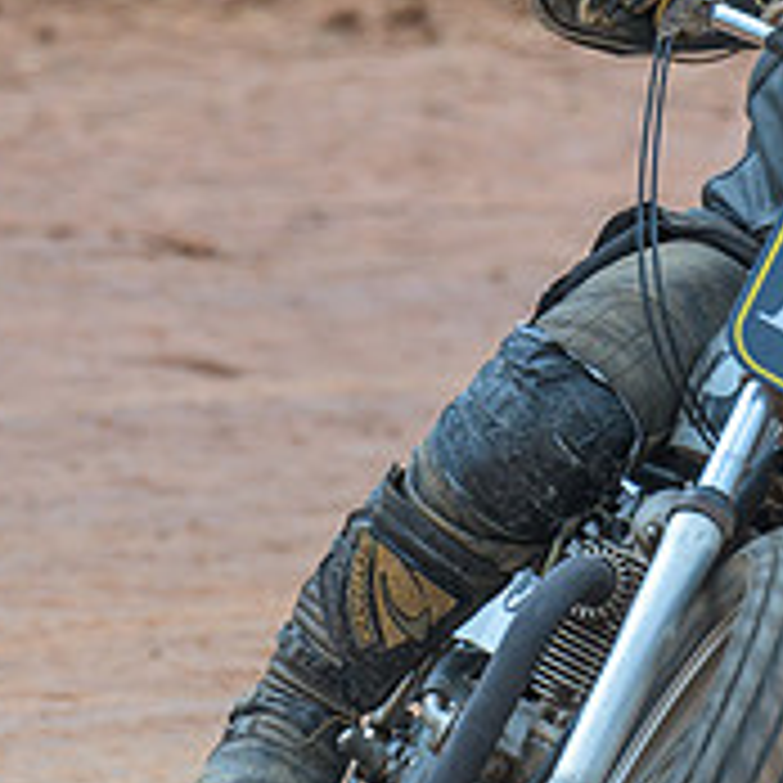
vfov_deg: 1.5
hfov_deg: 1.5
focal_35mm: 1139
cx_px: 833
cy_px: 348
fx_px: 29148
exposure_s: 1/400
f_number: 4
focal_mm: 200
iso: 160
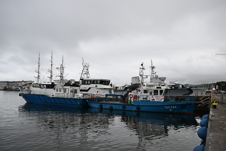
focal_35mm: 33
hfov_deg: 57.2
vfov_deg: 40.0
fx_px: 207
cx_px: 113
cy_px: 76
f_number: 4.5
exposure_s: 1/200
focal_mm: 33
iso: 400
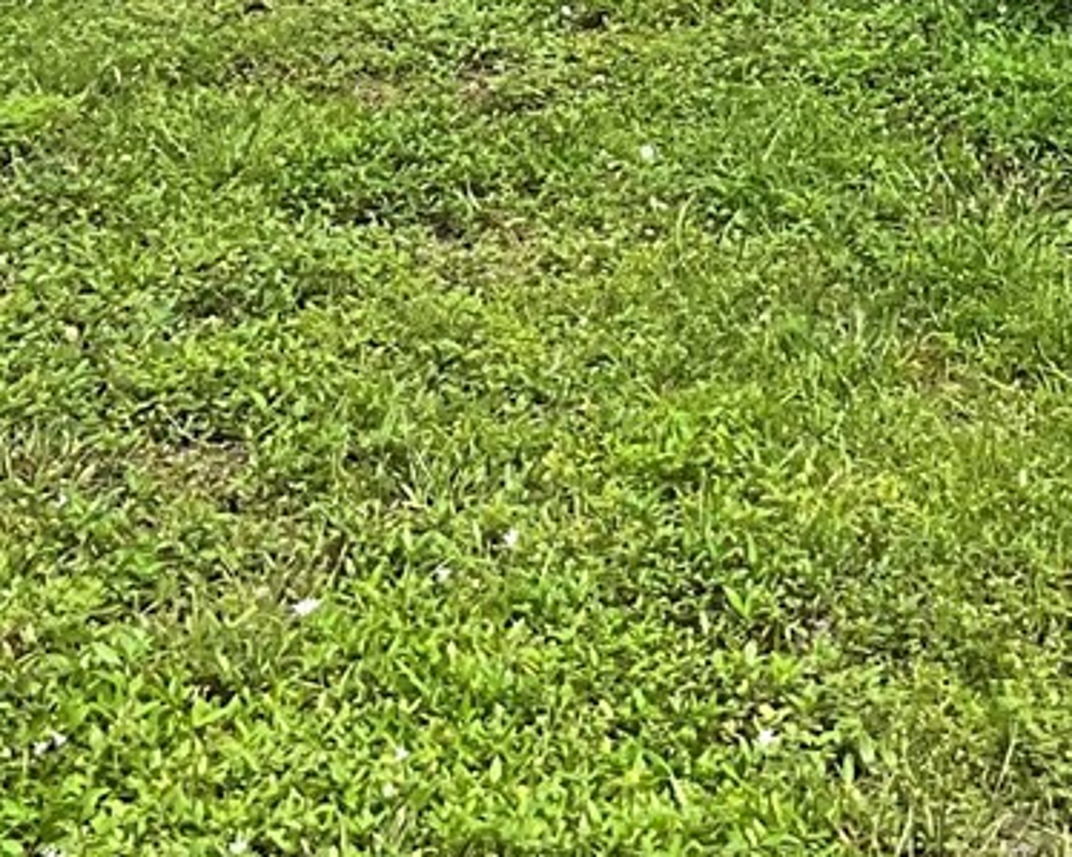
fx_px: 3838
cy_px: -530
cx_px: 1227
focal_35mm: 121
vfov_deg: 12.0
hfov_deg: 15.4
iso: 16
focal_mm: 3
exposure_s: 1/1311
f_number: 1.8
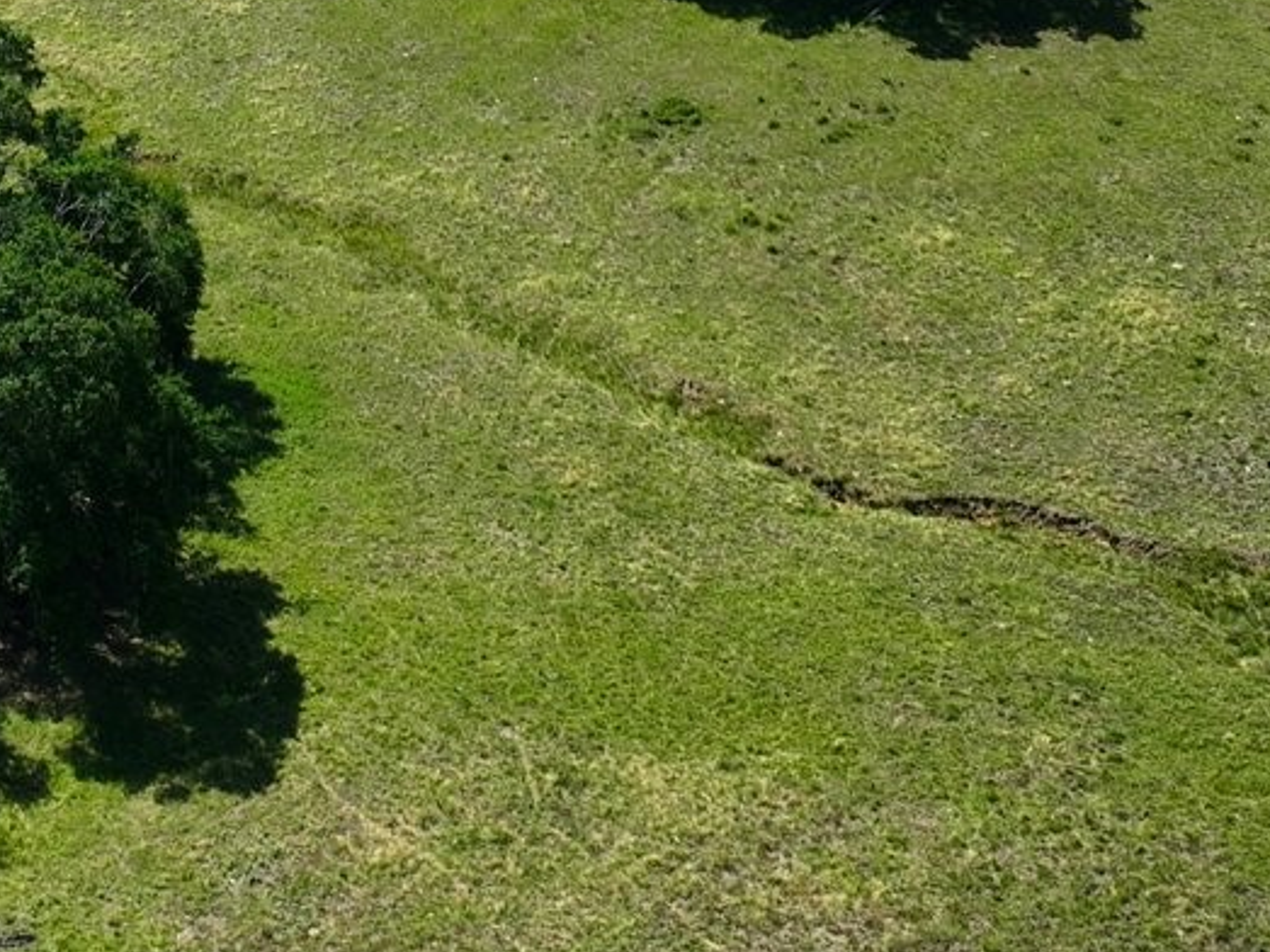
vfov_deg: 15.0
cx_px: 493
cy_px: -272
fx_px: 3448
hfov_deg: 20.8
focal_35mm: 94
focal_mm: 12.29
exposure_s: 1/2500
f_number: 2.8
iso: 140
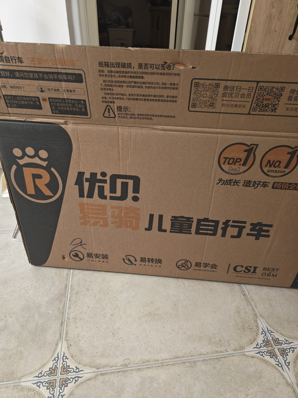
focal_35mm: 24
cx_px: 149
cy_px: 199
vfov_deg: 71.6
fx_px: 275
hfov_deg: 56.8
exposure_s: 1/30
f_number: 1.9
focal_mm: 6.12
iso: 2000
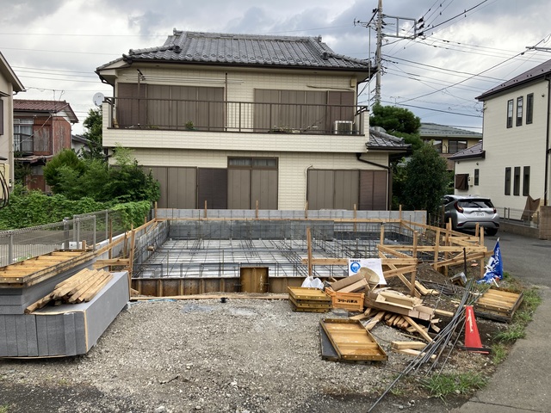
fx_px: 446
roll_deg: +0.2
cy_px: 206
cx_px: 276
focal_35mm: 28
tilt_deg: +0.8
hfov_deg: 63.4
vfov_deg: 49.7
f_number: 1.8
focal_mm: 3.99
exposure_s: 1/365
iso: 20
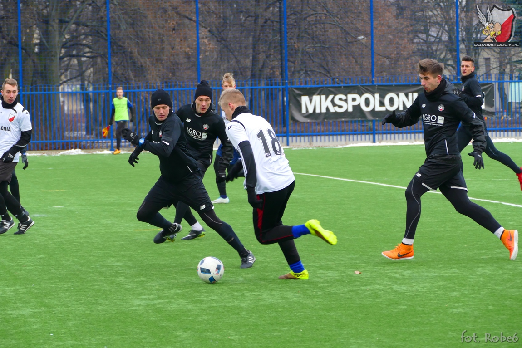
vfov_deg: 7.8
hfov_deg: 11.7
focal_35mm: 175
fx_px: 2538
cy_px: 174
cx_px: 261
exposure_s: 1/500
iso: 640
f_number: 4
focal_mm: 63.88
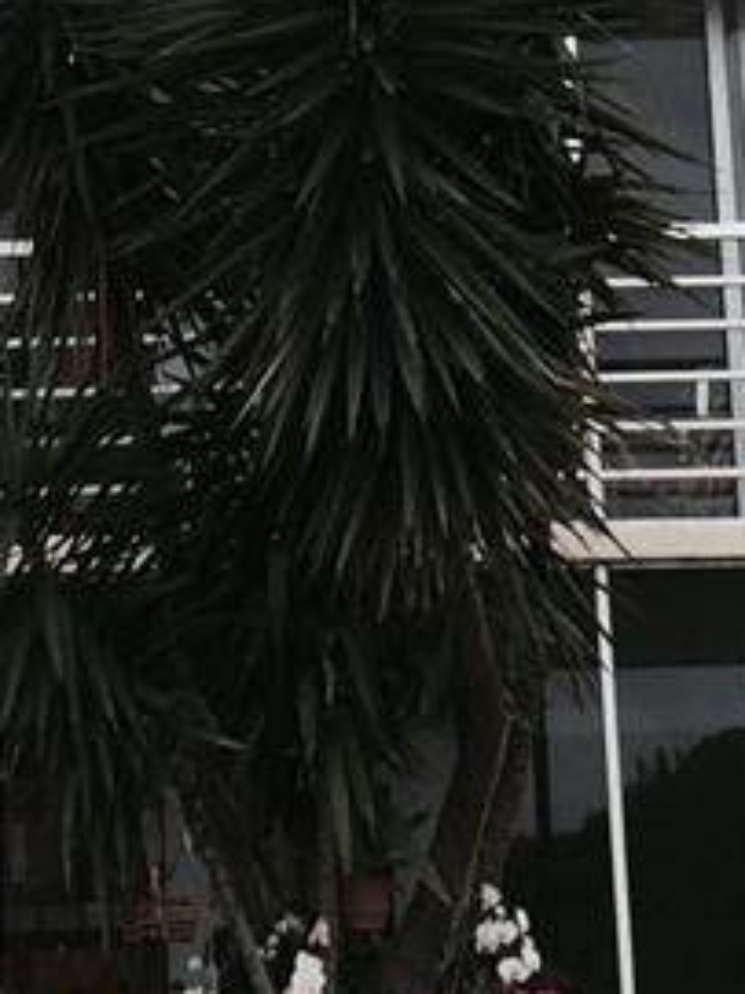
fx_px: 3820
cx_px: 301
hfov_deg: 11.1
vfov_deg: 14.5
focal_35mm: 133
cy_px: -106
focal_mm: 4.12
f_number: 2.2
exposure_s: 1/820
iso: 32
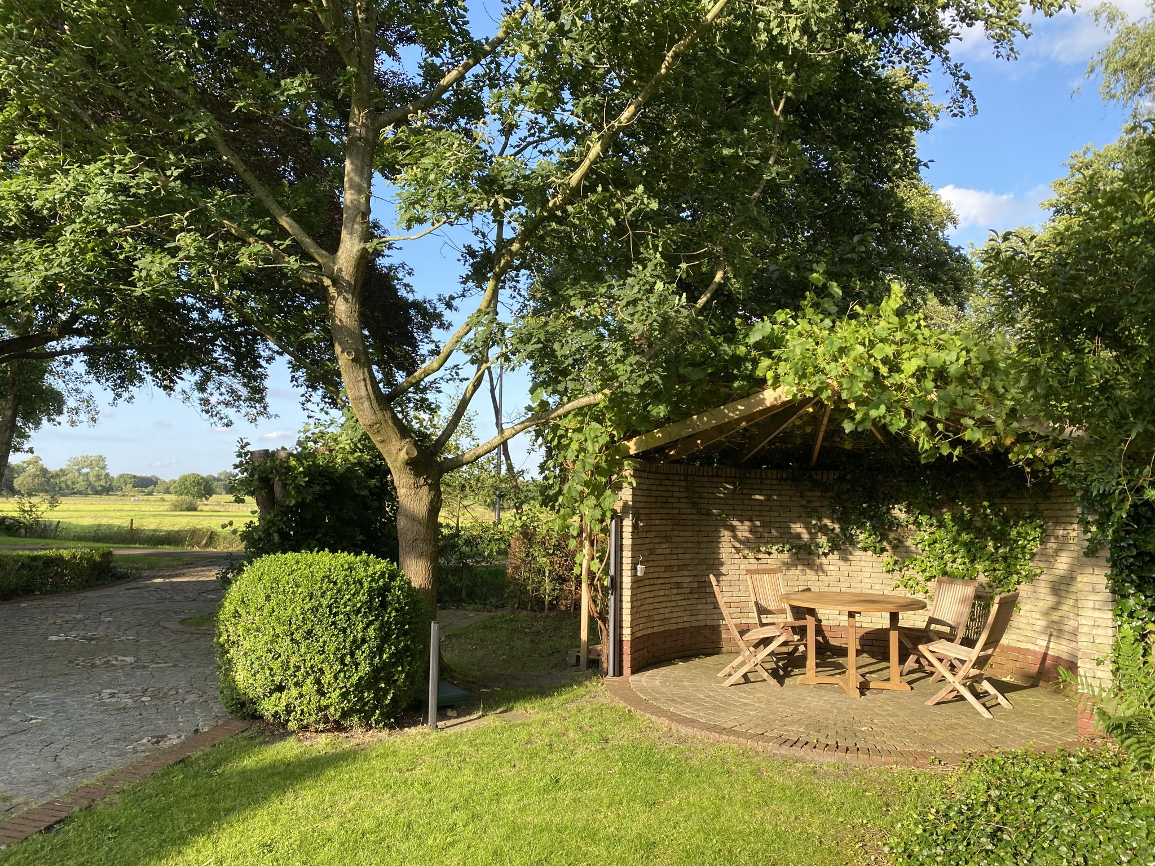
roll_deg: -1.5
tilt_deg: +4.8
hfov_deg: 67.3
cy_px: 433
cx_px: 578
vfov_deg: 53.1
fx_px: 868
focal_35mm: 26
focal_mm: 4.25
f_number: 1.8
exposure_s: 1/654
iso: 32
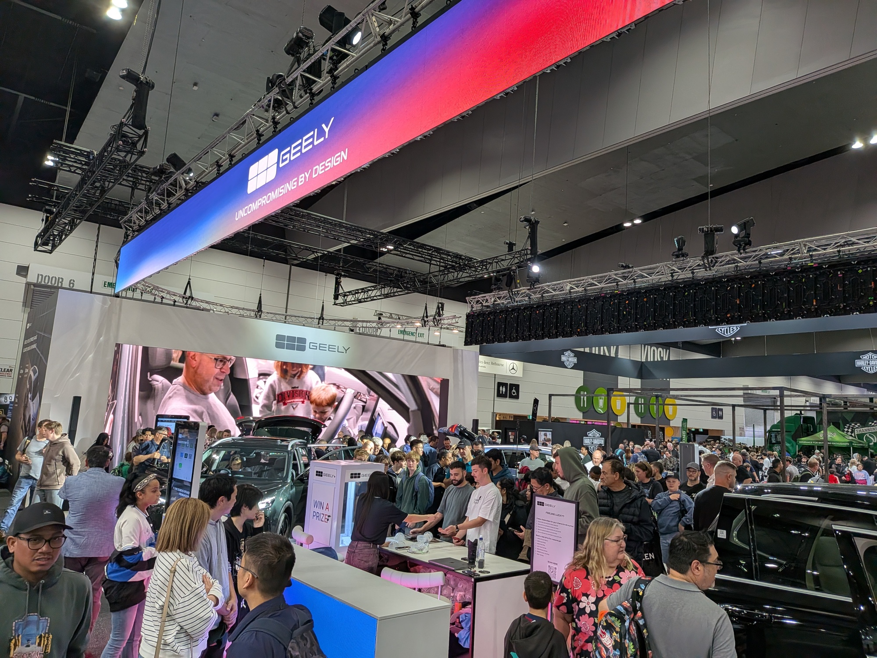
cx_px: 438
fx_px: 608
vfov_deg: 56.8
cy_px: 329
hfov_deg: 71.6
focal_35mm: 24
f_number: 1.7
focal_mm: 4.53
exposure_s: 1/100
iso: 102
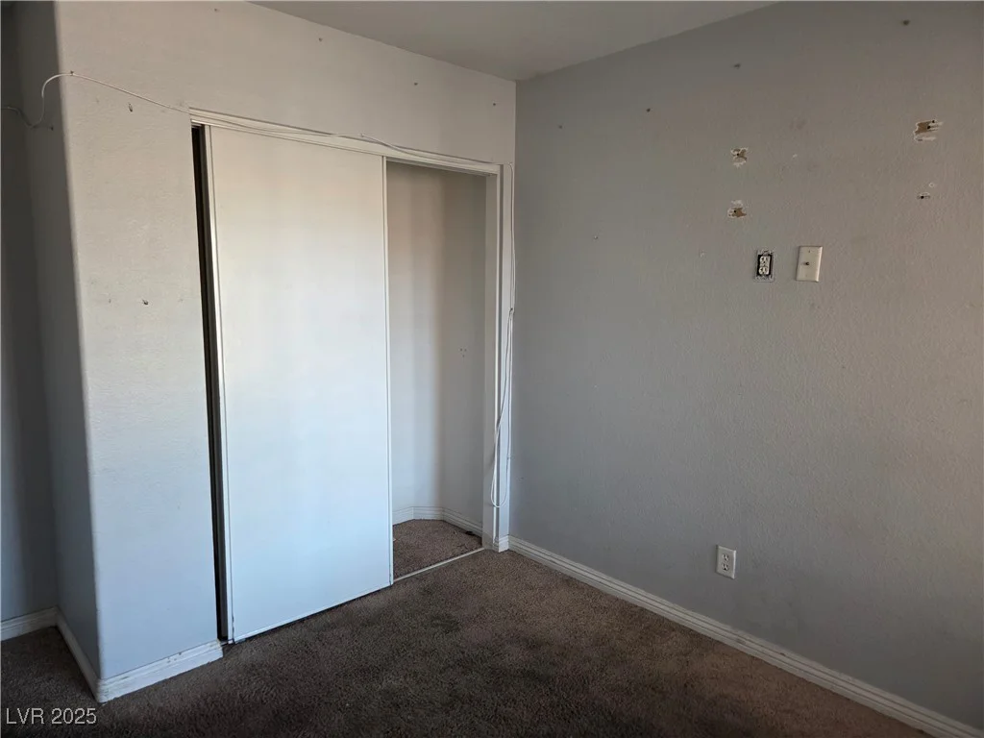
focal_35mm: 23
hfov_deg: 73.9
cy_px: 369
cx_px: 492
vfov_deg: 58.9
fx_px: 654
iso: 640
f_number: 1.8
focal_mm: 5.4
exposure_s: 1/120
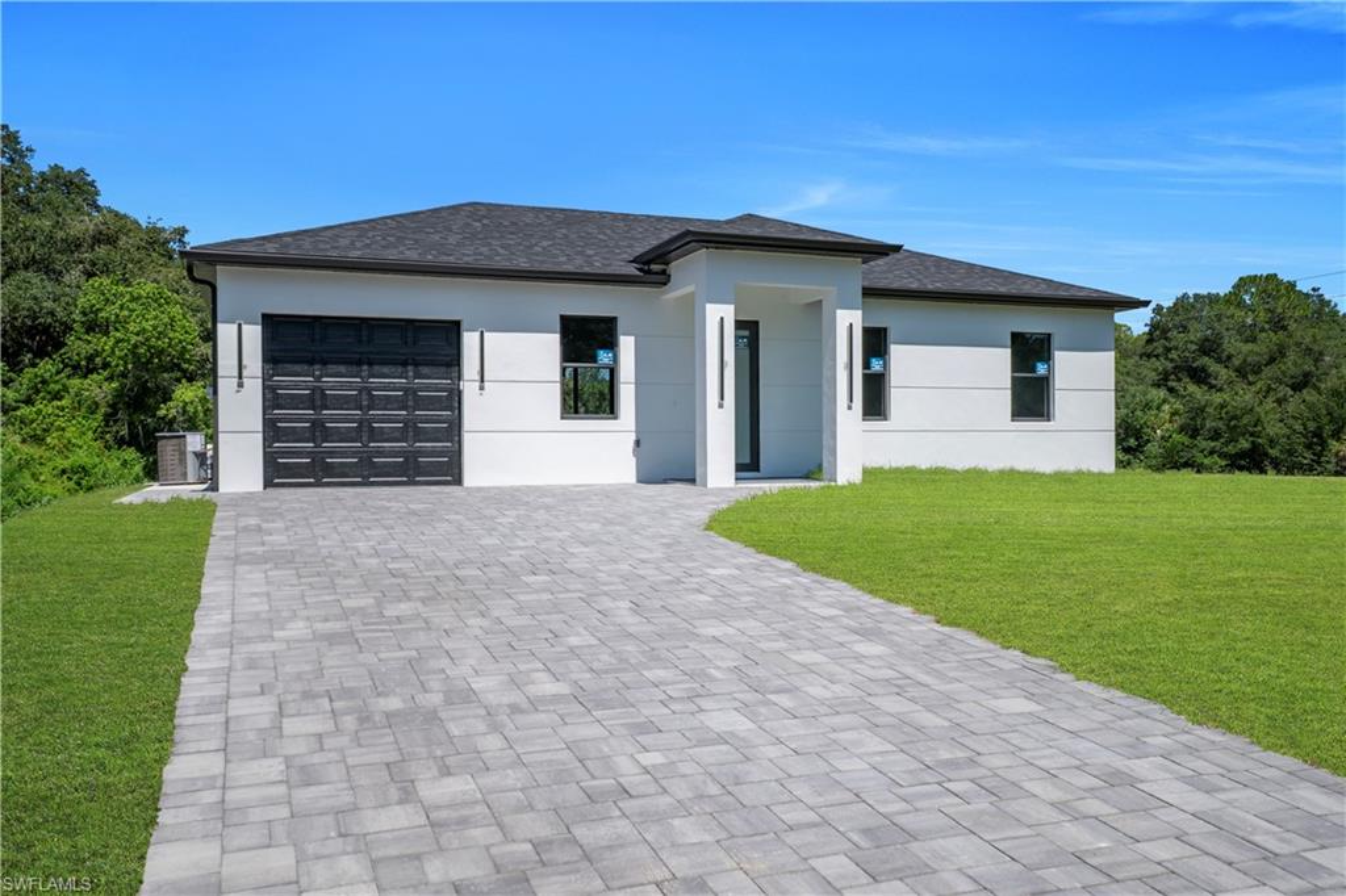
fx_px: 1121
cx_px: 673
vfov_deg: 43.6
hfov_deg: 61.9
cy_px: 448
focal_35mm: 30
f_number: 8
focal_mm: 20
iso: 100
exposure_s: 1/500
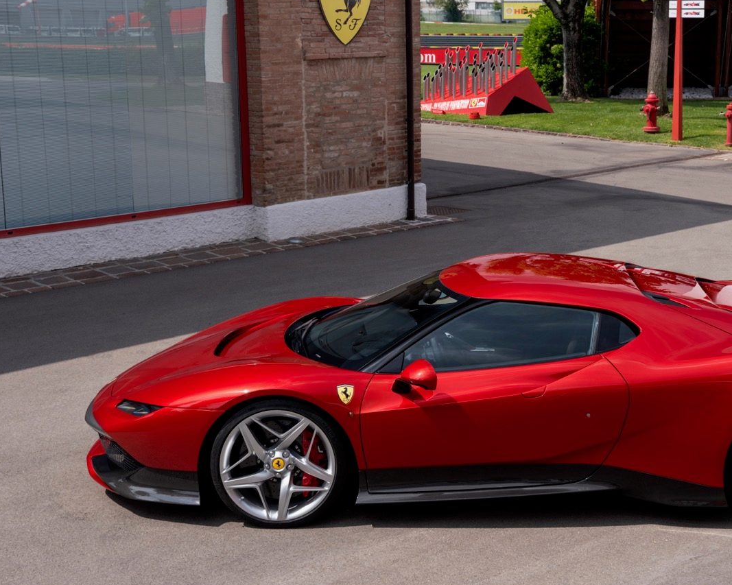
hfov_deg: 28.5
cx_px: 512
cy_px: 257
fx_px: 1429
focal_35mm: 66
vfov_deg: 23.1
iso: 200
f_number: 11
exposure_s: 1/80
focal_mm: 50
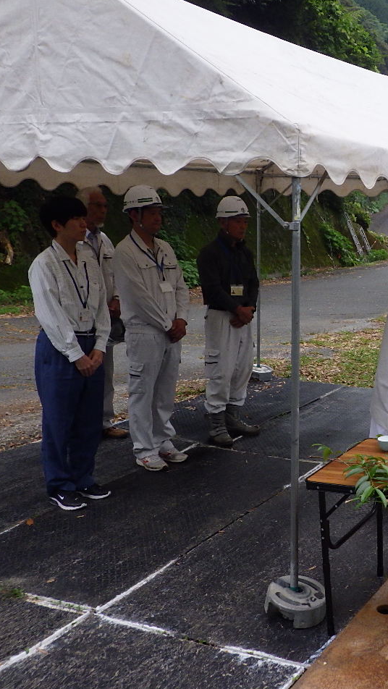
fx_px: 749
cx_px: 422
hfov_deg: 26.8
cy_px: 345
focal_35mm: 41
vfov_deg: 49.4
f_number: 4.2
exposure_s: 1/640
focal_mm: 5
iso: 250
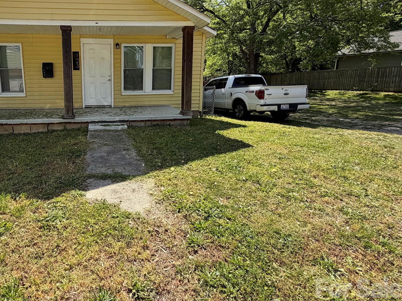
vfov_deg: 65.2
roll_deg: +0.8
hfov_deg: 77.6
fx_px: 232
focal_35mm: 20
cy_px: 118
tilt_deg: -9.9
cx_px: 118
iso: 40
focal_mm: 2.22
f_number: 2.2
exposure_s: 1/770
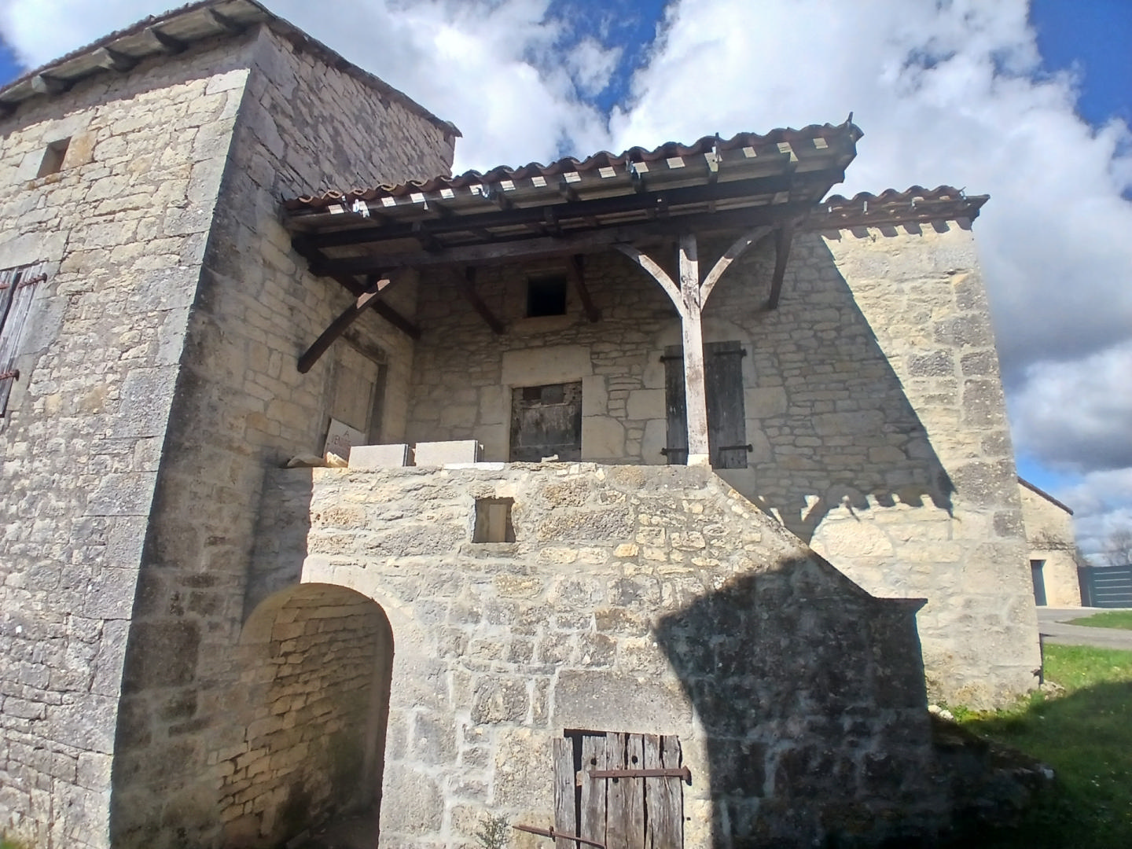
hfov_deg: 91.0
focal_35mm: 17
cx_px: 566
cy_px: 424
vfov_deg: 74.7
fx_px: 556
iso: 50
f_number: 2.2
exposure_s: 1/1427
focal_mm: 1.4
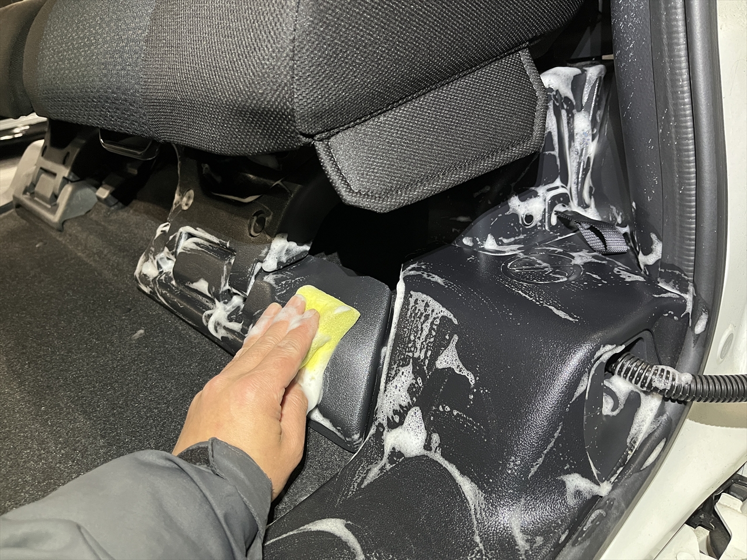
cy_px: 280
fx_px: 561
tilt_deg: -23.5
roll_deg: +5.9
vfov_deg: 53.1
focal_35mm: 26
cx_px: 374
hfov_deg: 67.3
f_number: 1.6
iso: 500
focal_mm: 5.1
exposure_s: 1/41
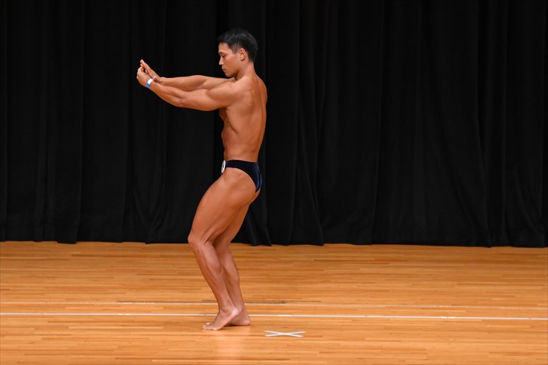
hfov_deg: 8.1
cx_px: 274
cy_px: 182
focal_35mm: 255
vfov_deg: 5.4
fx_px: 3880
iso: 3200
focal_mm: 170
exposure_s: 1/400
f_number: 5.6
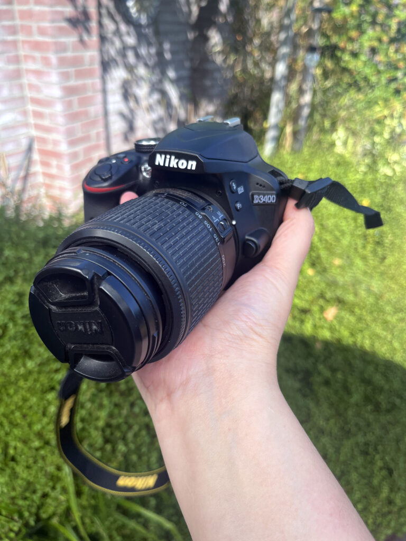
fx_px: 407
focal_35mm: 26
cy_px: 270
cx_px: 203
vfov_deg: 67.3
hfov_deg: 53.1
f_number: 1.6
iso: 50
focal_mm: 5.1
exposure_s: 1/1252
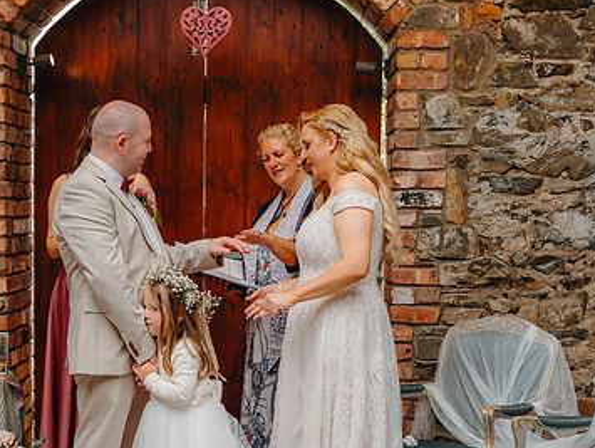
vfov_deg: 24.8
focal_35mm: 59
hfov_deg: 32.6
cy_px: 292
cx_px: 242
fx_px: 1015
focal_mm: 35
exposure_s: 1/200
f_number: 2.5
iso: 100
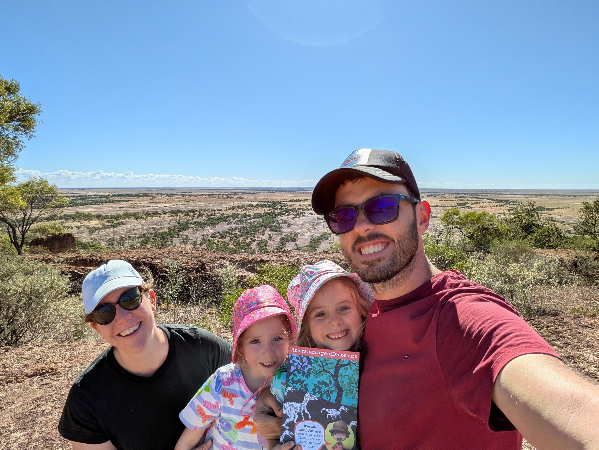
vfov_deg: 63.4
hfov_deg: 79.0
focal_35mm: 21
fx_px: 363
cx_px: 300
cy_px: 225
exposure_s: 1/1957
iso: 42
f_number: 2.2
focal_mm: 2.74
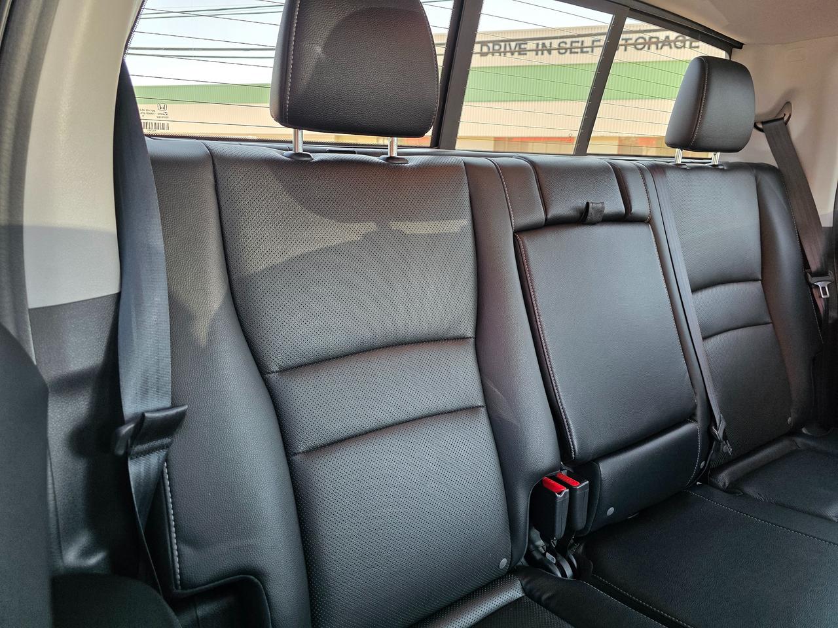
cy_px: 314
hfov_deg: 73.9
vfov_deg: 58.9
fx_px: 557
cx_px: 419
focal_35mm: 23
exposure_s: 1/120
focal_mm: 6.3
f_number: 1.7
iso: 250
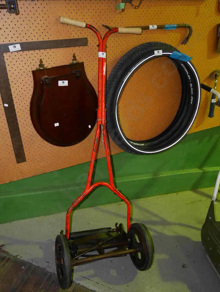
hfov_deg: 46.8
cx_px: 110
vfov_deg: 59.9
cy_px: 146
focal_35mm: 30
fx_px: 254
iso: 3200
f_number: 4
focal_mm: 15
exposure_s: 1/60
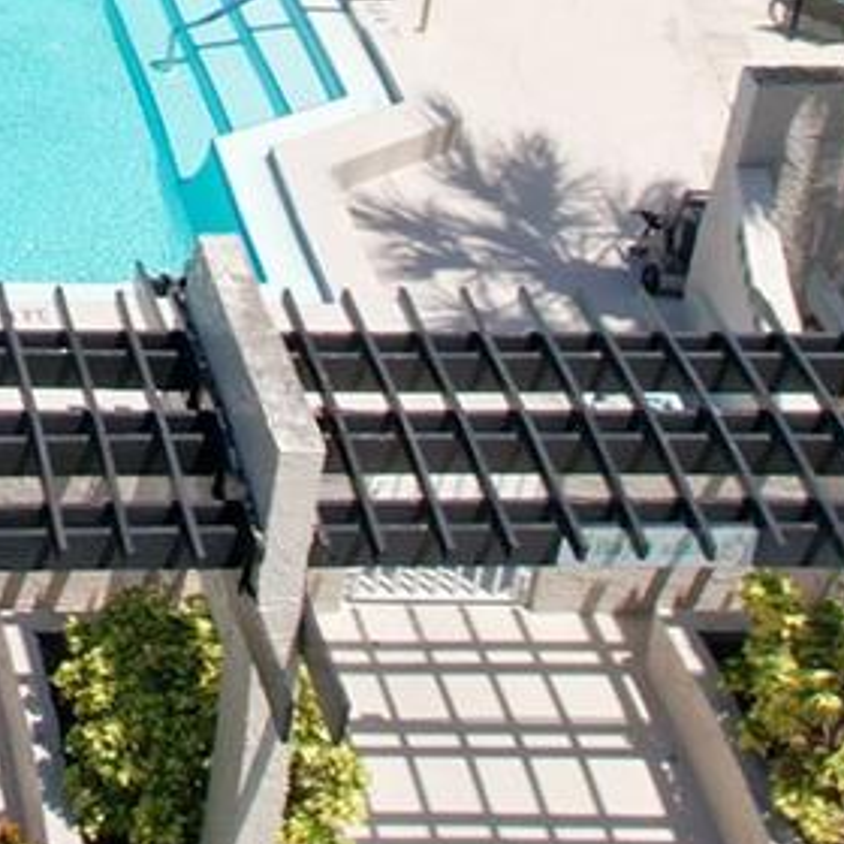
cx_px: -705
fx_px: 2952
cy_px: -570
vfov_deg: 14.7
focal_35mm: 107
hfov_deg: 14.3
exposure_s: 1/640
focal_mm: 8.38
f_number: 2.8
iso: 100
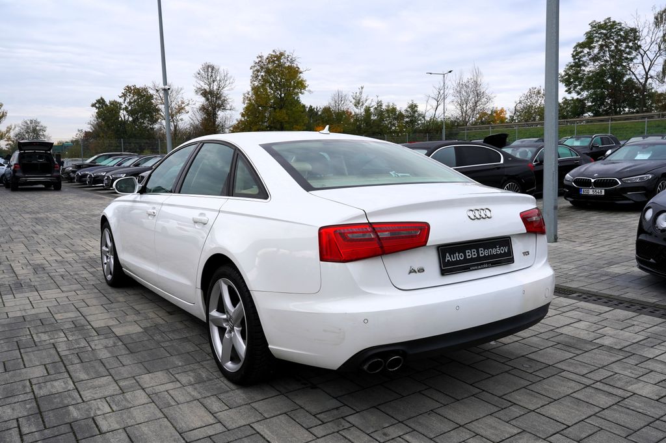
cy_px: 222
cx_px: 333
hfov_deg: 63.7
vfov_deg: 44.9
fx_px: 536
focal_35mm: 29
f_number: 8
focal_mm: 29
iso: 200
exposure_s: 1/400
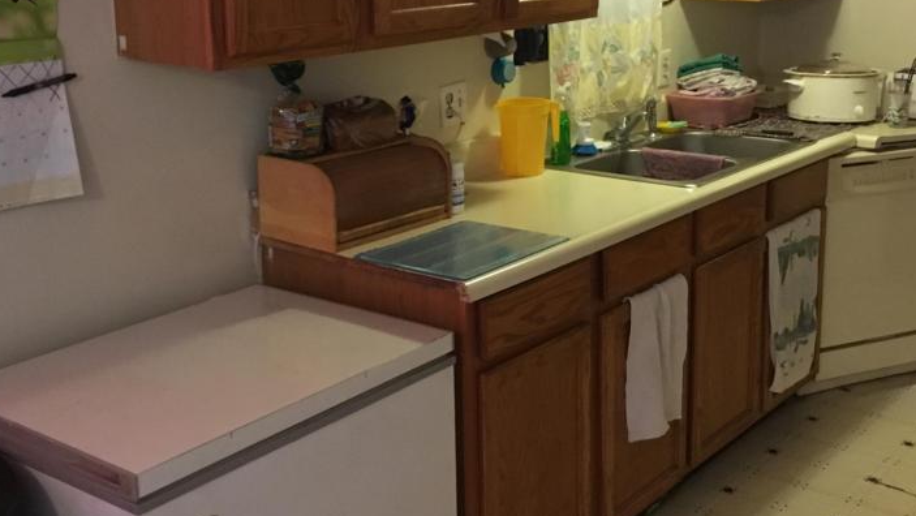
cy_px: 190
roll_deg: +0.8
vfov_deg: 25.9
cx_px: 465
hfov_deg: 44.6
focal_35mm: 46
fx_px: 1118
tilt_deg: -13.0
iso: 250
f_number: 2.2
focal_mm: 4.15
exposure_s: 1/15
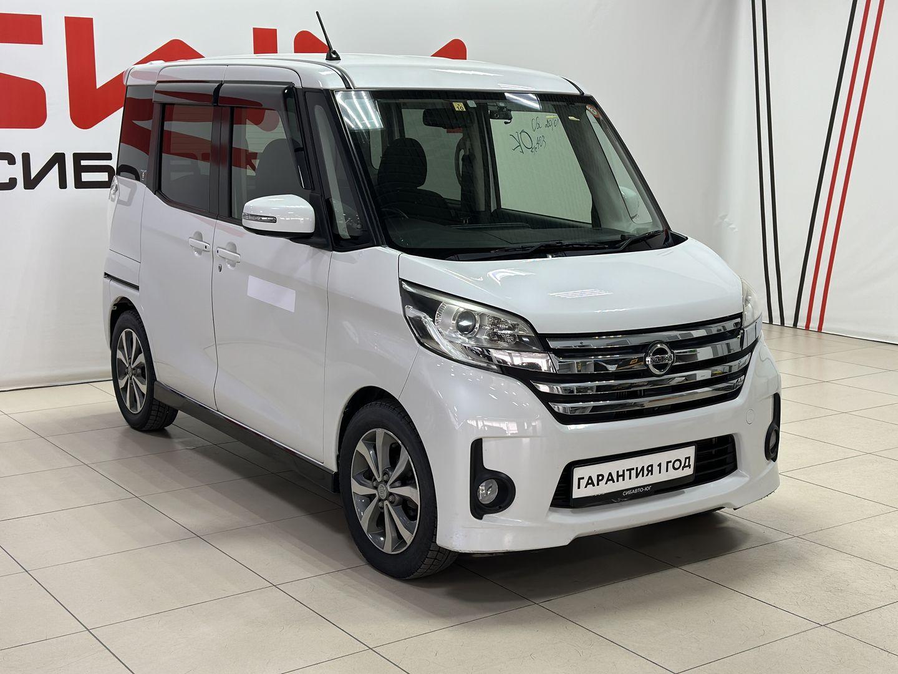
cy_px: 337
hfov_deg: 39.7
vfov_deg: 30.3
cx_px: 449
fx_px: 1245
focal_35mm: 48
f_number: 1.78
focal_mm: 6.86
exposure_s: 1/100
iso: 64
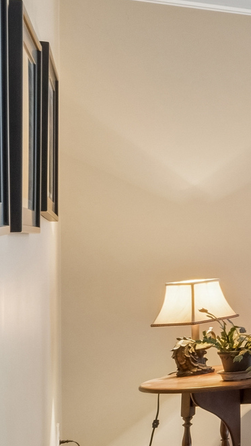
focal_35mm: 68
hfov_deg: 8.2
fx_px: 804
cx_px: 1004
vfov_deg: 31.0
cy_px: 198
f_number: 13
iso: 400
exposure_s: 1/2
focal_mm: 14
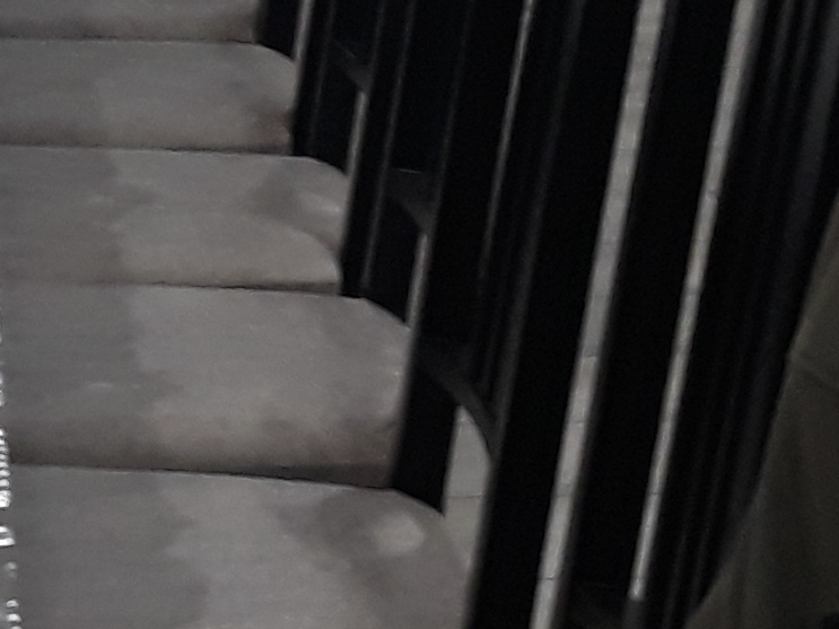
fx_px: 3635
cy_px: 218
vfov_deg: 9.9
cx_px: -342
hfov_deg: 12.6
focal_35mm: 150
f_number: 1.7
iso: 160
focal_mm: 3.71
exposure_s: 1/33
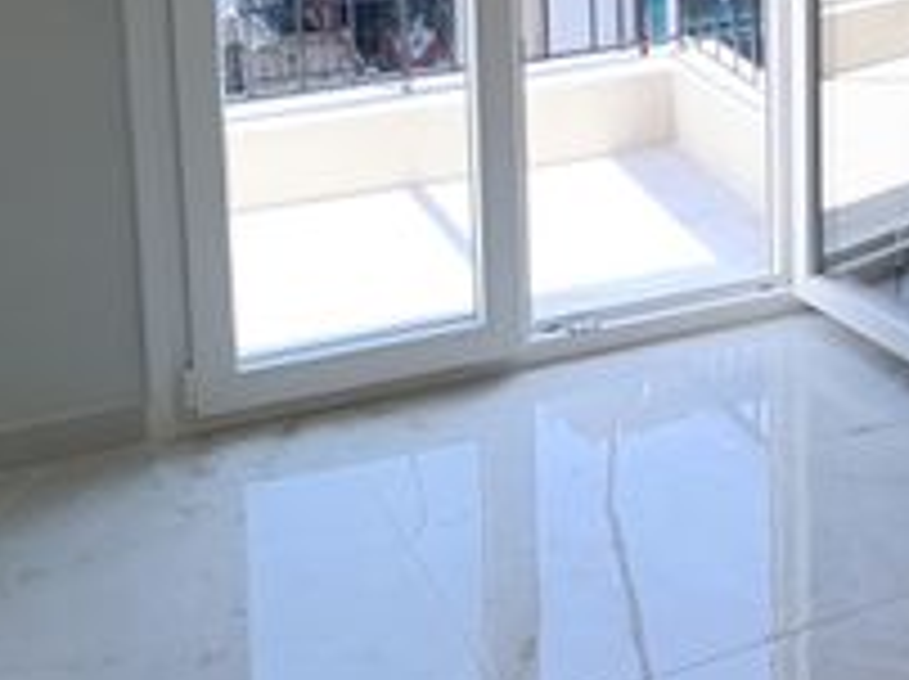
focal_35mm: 73
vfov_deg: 18.9
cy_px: -158
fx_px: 1915
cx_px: 1004
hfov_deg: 24.8
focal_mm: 6.14
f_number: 1.6
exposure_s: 1/100
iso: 80
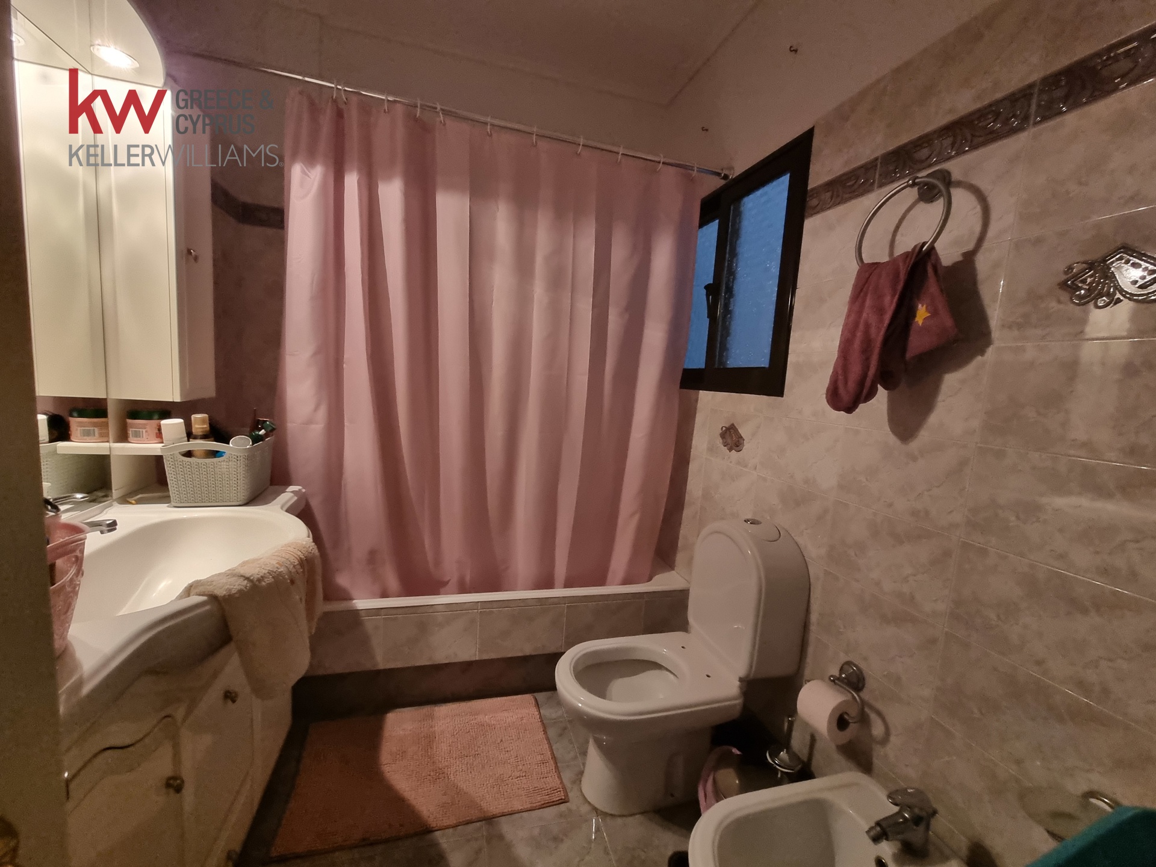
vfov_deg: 89.9
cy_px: 434
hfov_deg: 106.2
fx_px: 434
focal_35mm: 13
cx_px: 578
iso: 640
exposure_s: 1/25
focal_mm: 2.2
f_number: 2.2
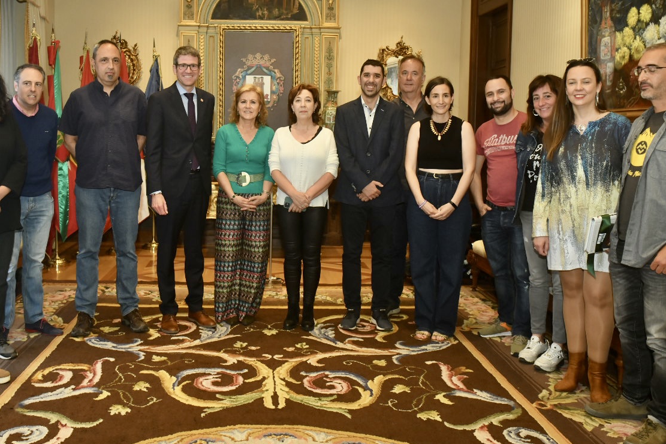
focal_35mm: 35
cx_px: 264
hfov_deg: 54.0
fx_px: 648
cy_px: 180
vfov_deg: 37.7
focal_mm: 24
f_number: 5
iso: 1250
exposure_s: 1/125
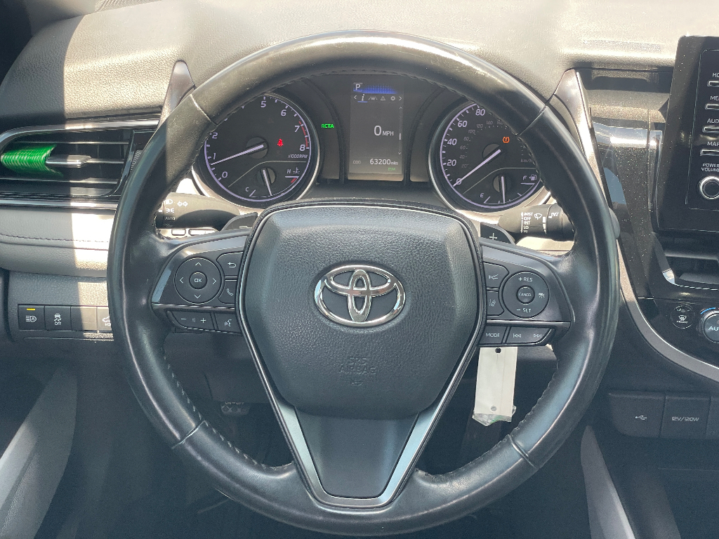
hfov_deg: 36.8
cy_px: 270
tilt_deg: -30.3
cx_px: 360
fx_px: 1080
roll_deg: -1.3
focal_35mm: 52
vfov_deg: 28.0
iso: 100
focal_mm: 6
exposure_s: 1/122
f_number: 2
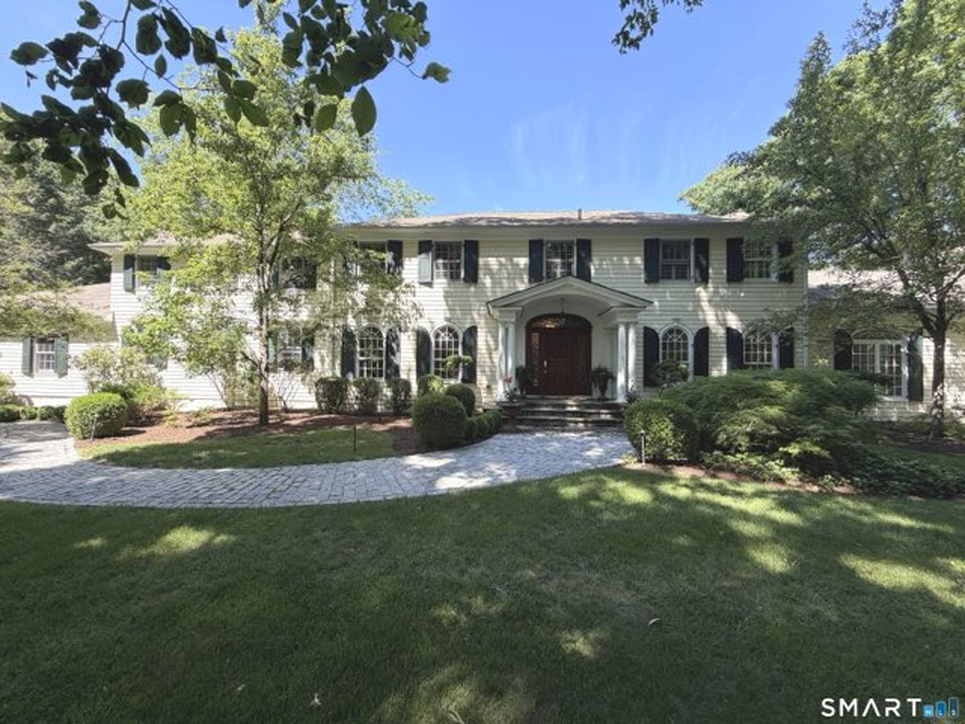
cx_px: 482
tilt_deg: +1.1
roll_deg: -0.1
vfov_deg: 85.7
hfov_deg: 102.1
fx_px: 390
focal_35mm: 14
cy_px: 362
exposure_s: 1/383
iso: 50
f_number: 2.2
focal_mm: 2.22
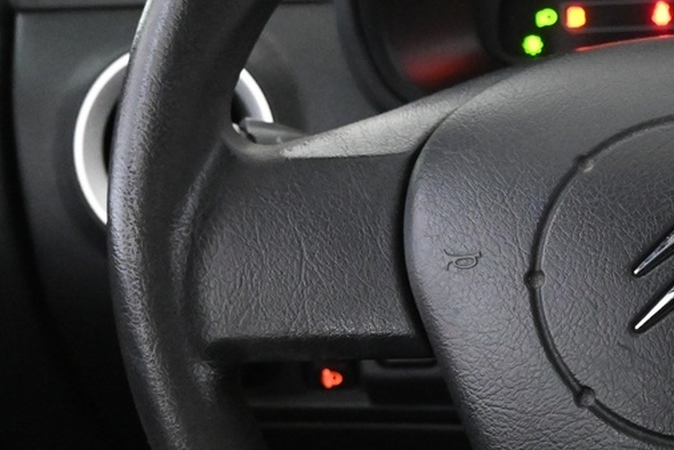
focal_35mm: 98
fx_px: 1843
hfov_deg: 20.1
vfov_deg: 13.9
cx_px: 662
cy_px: 305
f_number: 3.8
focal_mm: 20.5
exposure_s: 1/30
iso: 5000
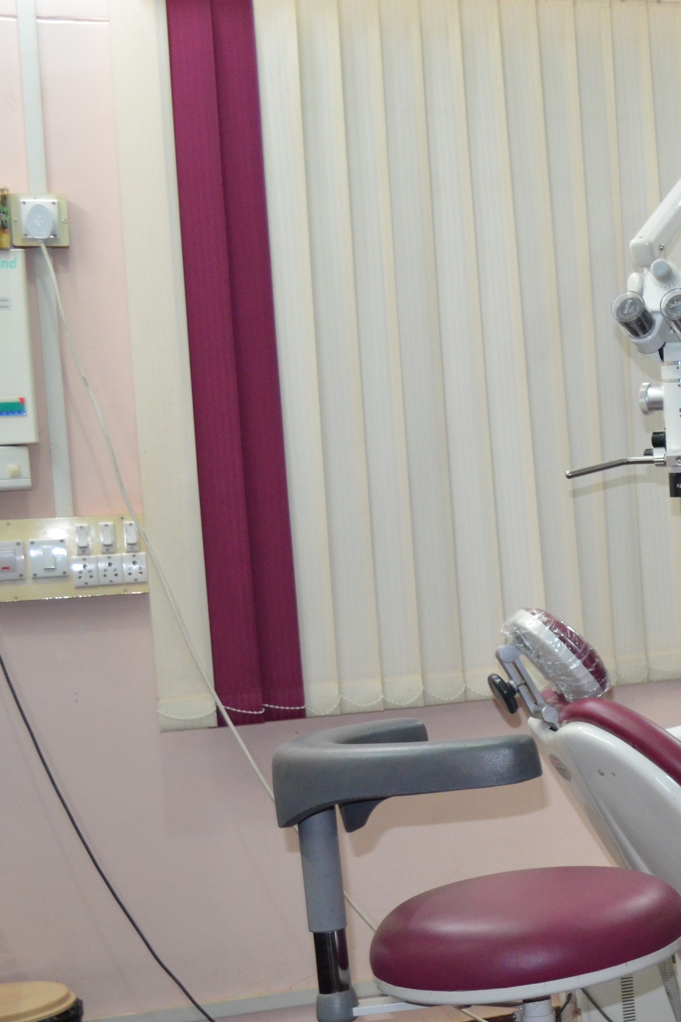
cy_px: 609
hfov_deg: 19.1
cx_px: 966
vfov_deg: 31.3
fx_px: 1816
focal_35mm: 64
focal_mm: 22
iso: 1400
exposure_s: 1/60
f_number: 4
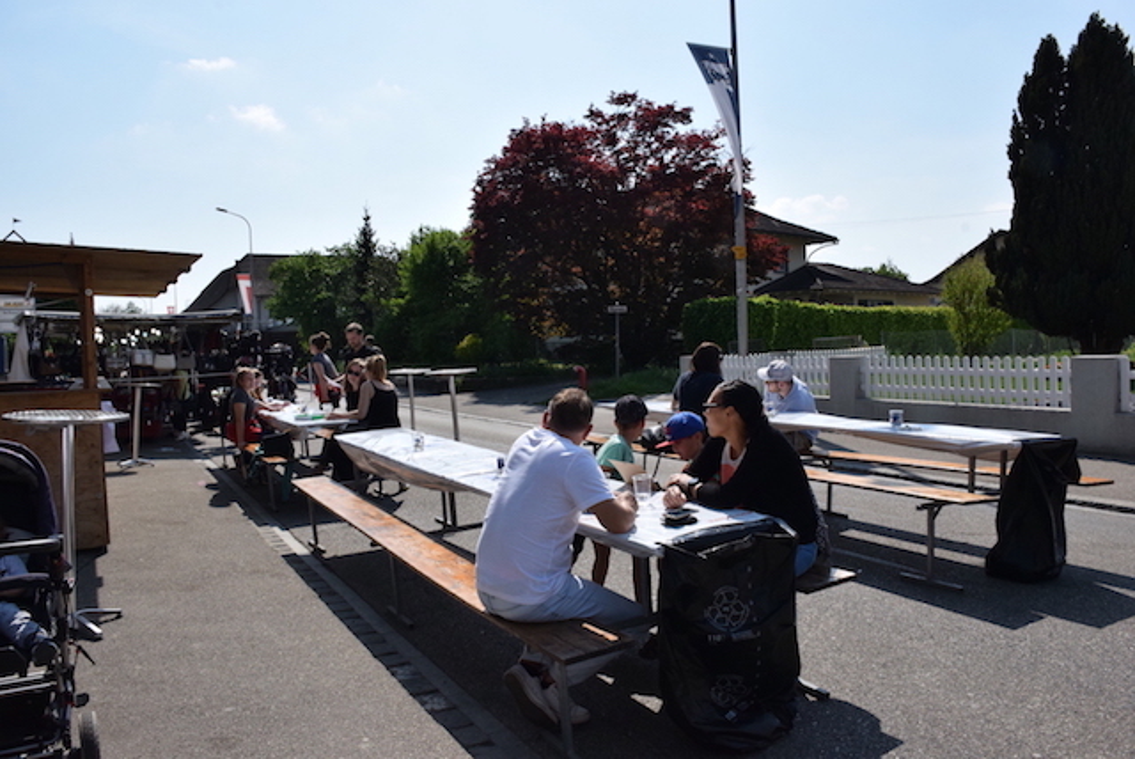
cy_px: 380
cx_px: 568
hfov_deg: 67.3
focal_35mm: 27
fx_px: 852
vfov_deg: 48.0
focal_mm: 18
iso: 1000
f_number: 16
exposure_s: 1/1000
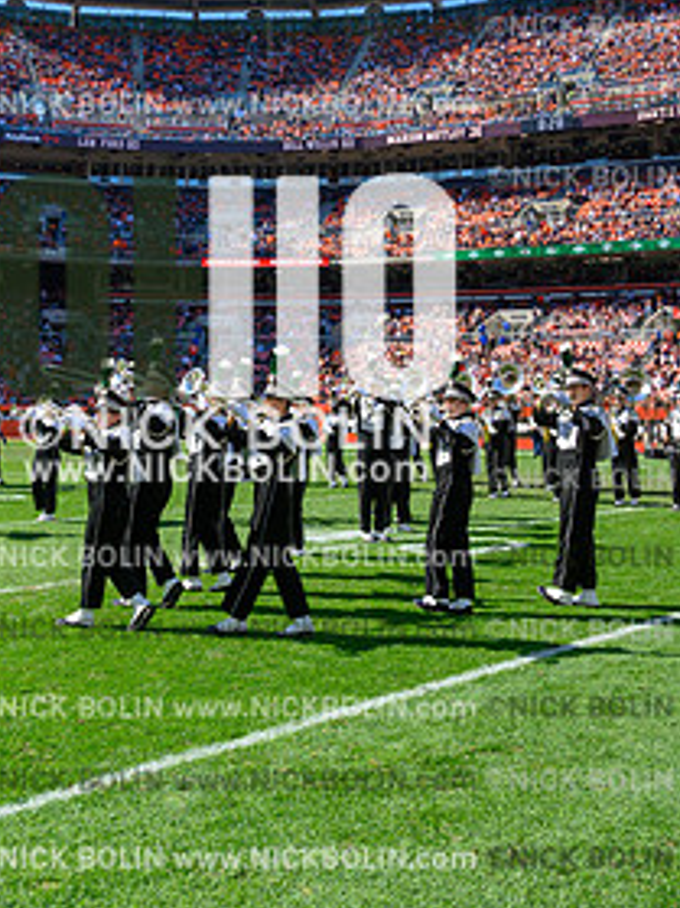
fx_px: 1258
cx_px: 224
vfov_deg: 39.4
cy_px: 330
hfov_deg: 30.0
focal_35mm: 48
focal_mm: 24
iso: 1000
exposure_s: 1/2500
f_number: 8
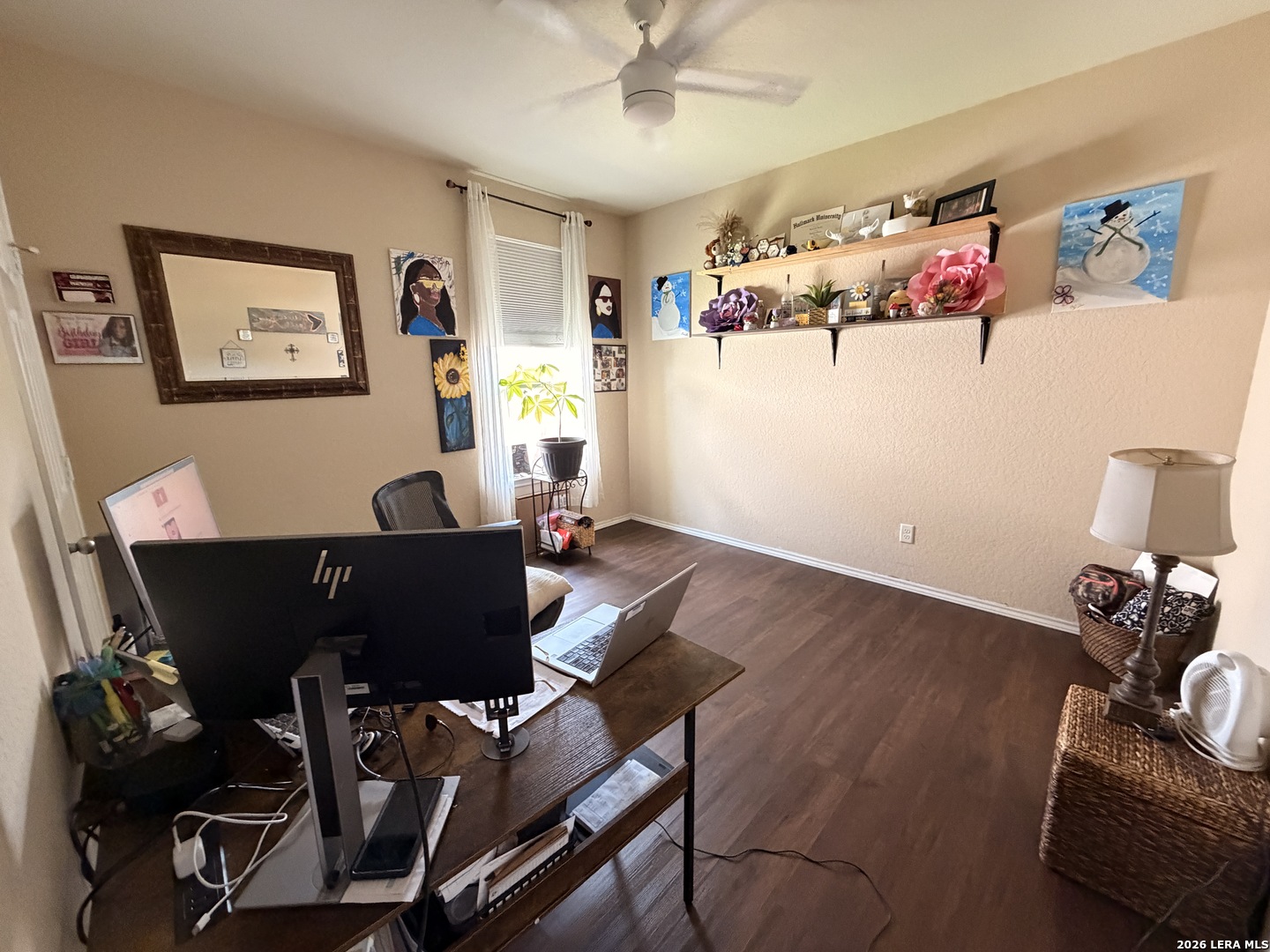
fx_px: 514
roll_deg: +1.2
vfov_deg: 85.7
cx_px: 635
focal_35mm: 14
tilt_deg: -11.8
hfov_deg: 102.1
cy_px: 476
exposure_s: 1/60
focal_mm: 2.22
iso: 640
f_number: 2.2
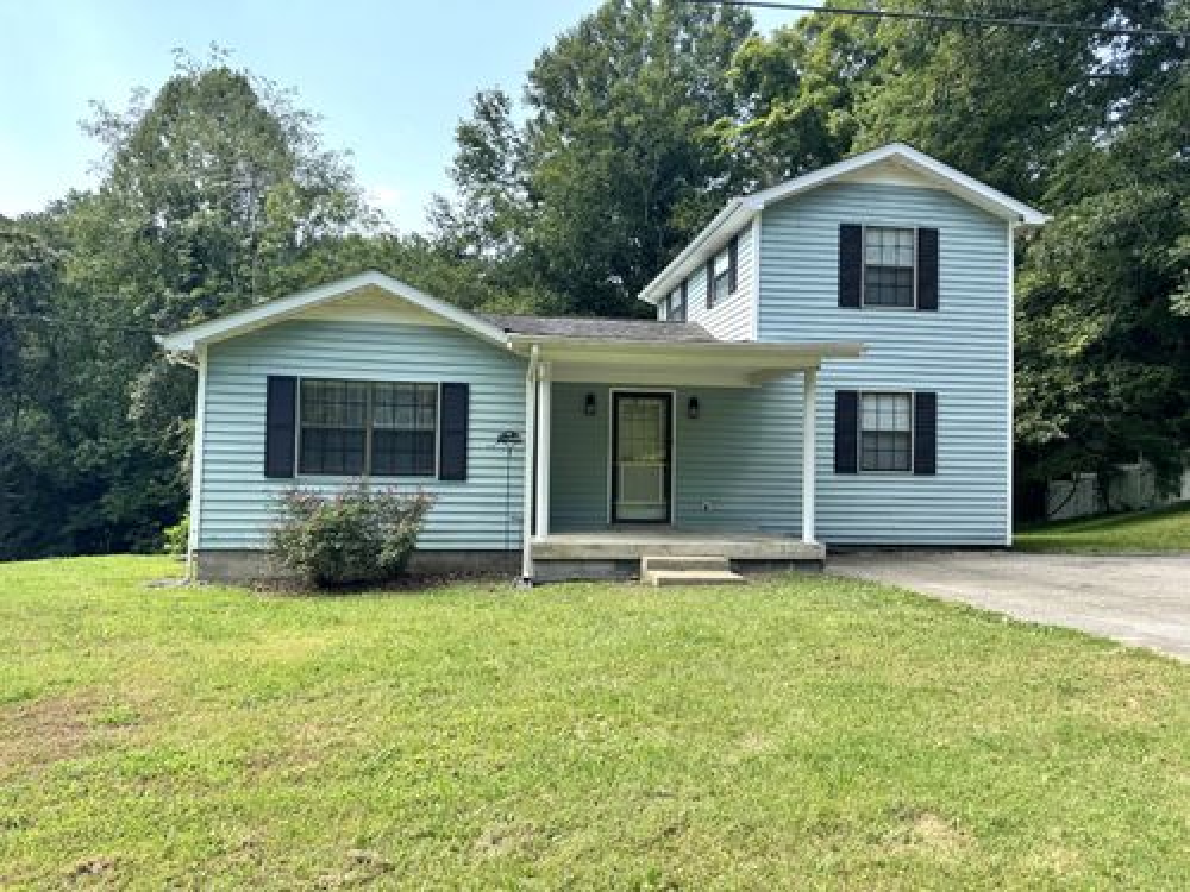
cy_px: 446
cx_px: 595
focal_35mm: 24
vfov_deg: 56.8
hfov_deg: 71.6
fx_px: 825
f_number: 1.78
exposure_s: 1/995
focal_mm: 6.76
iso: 80
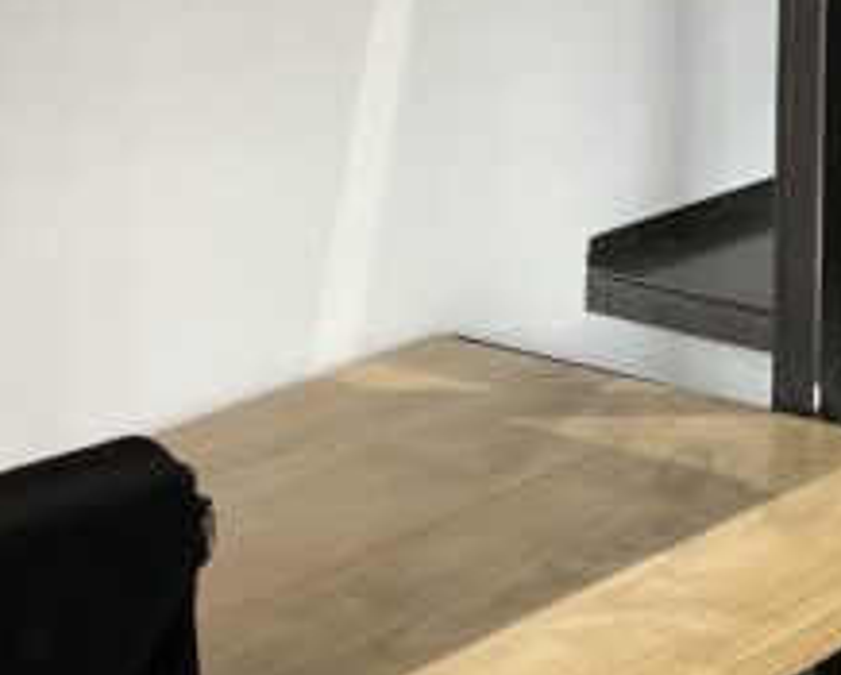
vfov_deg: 12.8
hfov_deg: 16.1
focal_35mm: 119
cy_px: -50
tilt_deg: -8.4
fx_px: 2966
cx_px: 583
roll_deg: +0.2
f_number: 1.5
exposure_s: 1/100
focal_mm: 5.7
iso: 64
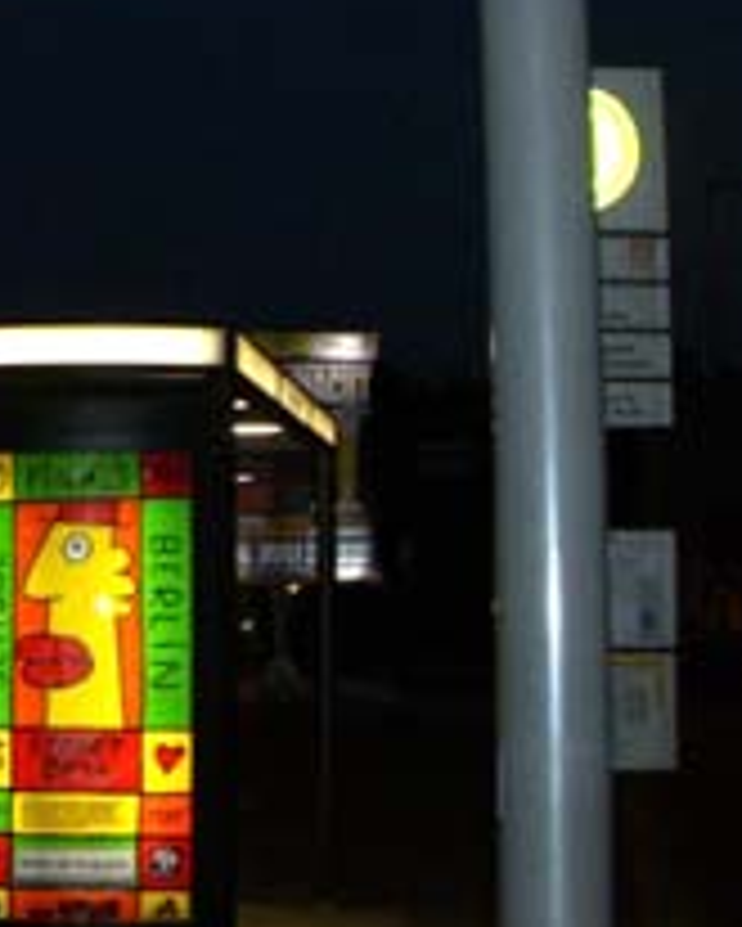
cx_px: -220
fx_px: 2469
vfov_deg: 21.1
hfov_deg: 16.2
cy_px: 286
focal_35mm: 90
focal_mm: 6.2
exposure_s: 1/60
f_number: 2.7
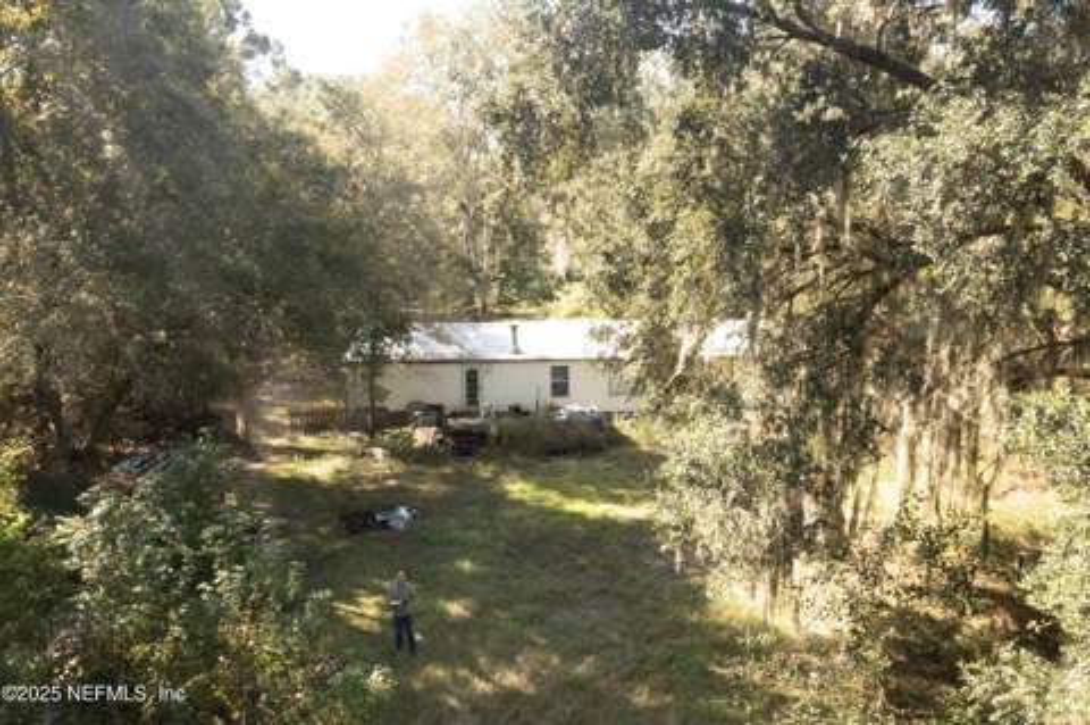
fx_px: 847
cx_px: 545
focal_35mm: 28
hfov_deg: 65.5
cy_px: 362
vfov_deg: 46.3
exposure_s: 1/30
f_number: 11
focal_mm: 10.26
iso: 250
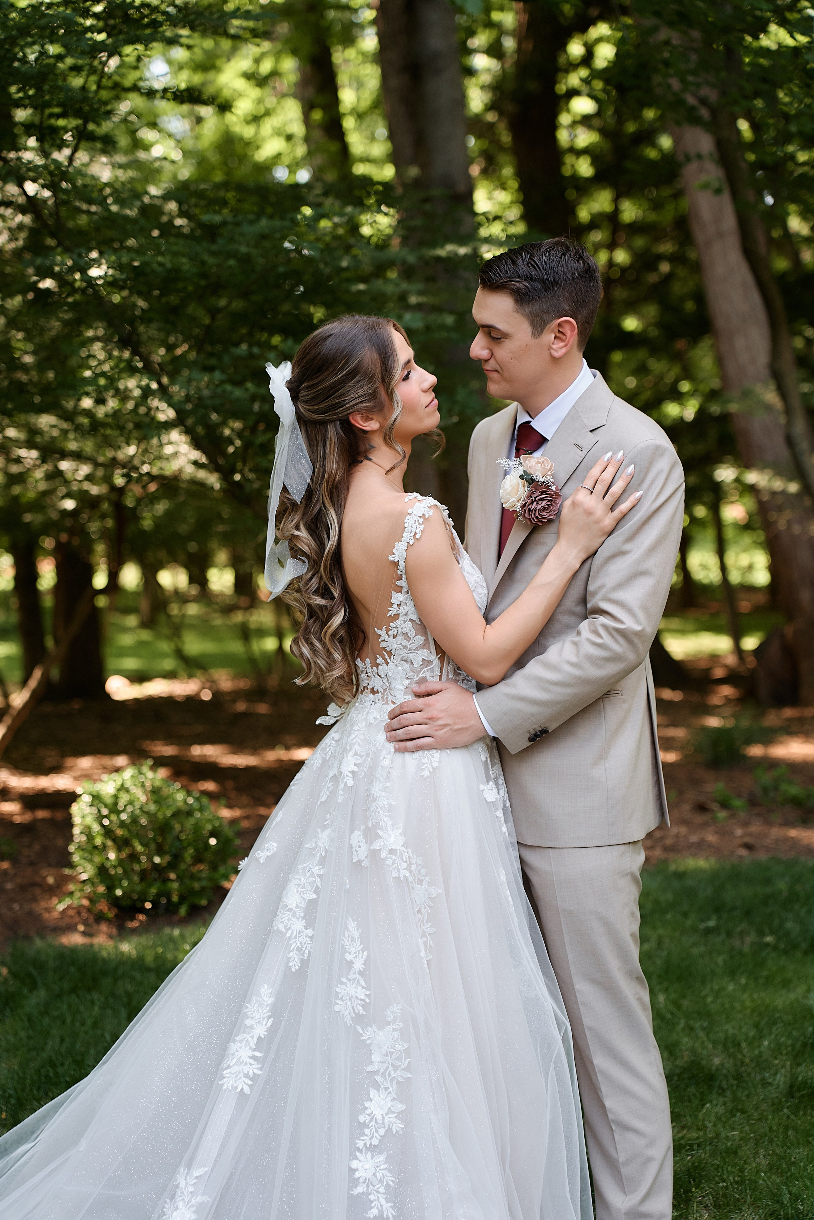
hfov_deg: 20.6
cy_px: 610
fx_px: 2238
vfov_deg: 30.5
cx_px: 407
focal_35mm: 66
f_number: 2.8
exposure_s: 1/400
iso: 500
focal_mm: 66
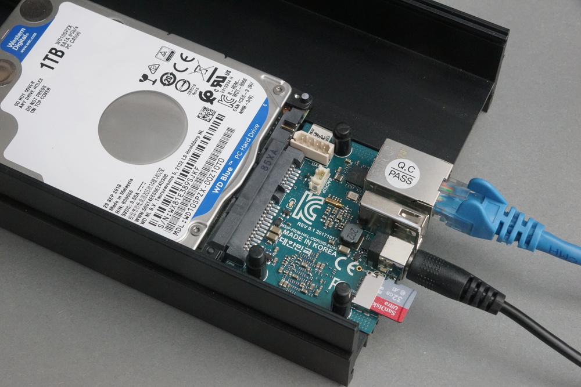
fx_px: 1332
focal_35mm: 82
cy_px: 194
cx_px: 290
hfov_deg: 24.6
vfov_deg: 16.6
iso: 3200
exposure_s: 1/40
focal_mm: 55
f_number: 16
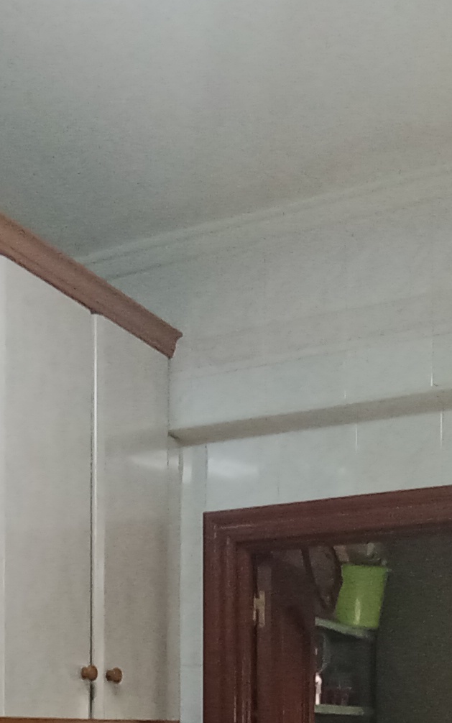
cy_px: 760
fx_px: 1084
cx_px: 149
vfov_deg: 33.1
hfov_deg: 23.5
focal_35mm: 55
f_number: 2.2
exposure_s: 1/33.3
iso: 473
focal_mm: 1.65
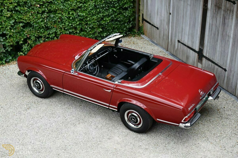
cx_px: 119
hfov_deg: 41.1
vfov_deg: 28.1
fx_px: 317
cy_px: 79
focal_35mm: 48
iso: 400
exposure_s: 1/250
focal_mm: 32
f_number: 5
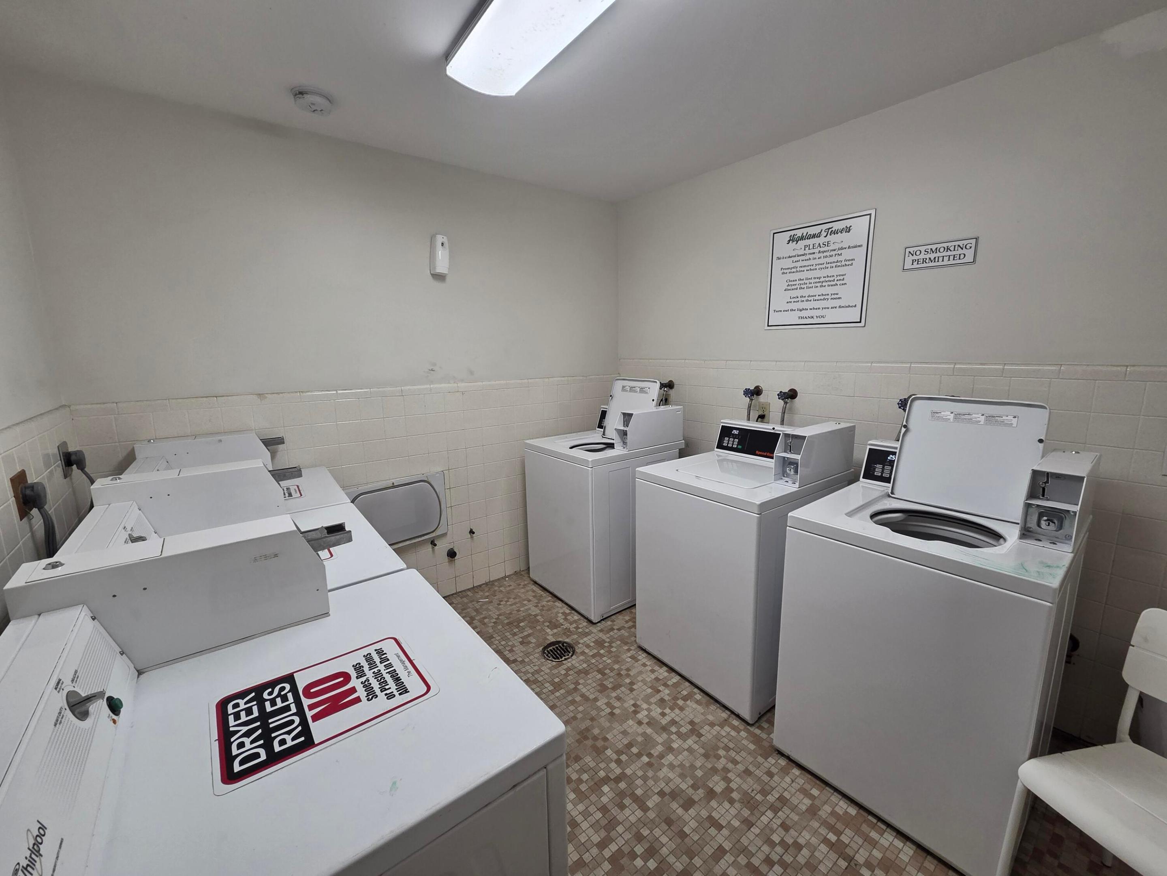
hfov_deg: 106.2
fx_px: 438
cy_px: 438
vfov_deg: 89.9
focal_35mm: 13
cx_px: 584
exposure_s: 1/120
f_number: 2.2
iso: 160
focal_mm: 2.2
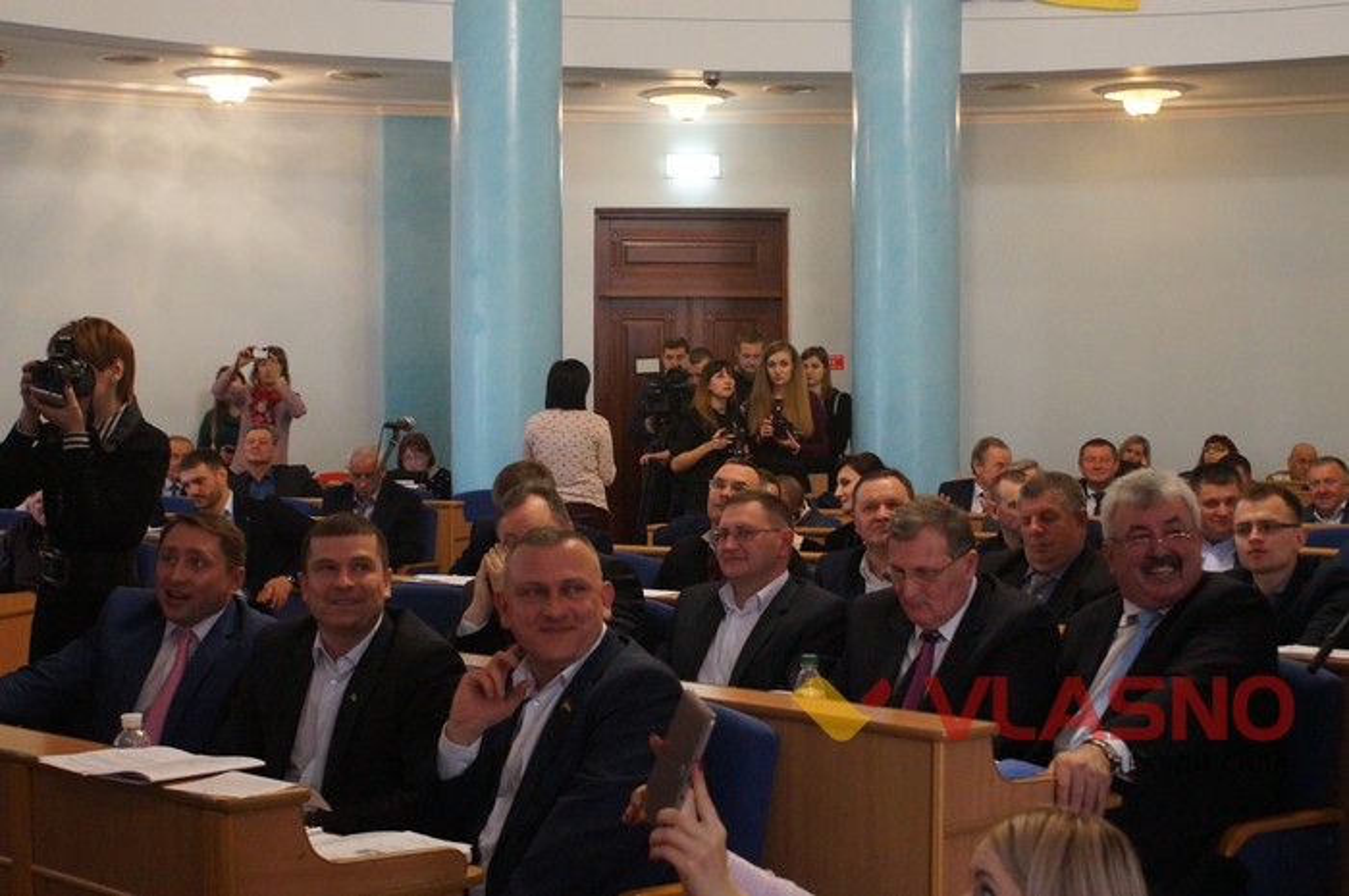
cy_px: 448
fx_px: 1965
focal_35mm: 52
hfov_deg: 37.9
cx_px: 674
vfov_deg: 25.7
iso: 3200
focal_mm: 35
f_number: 5.6
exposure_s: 1/60
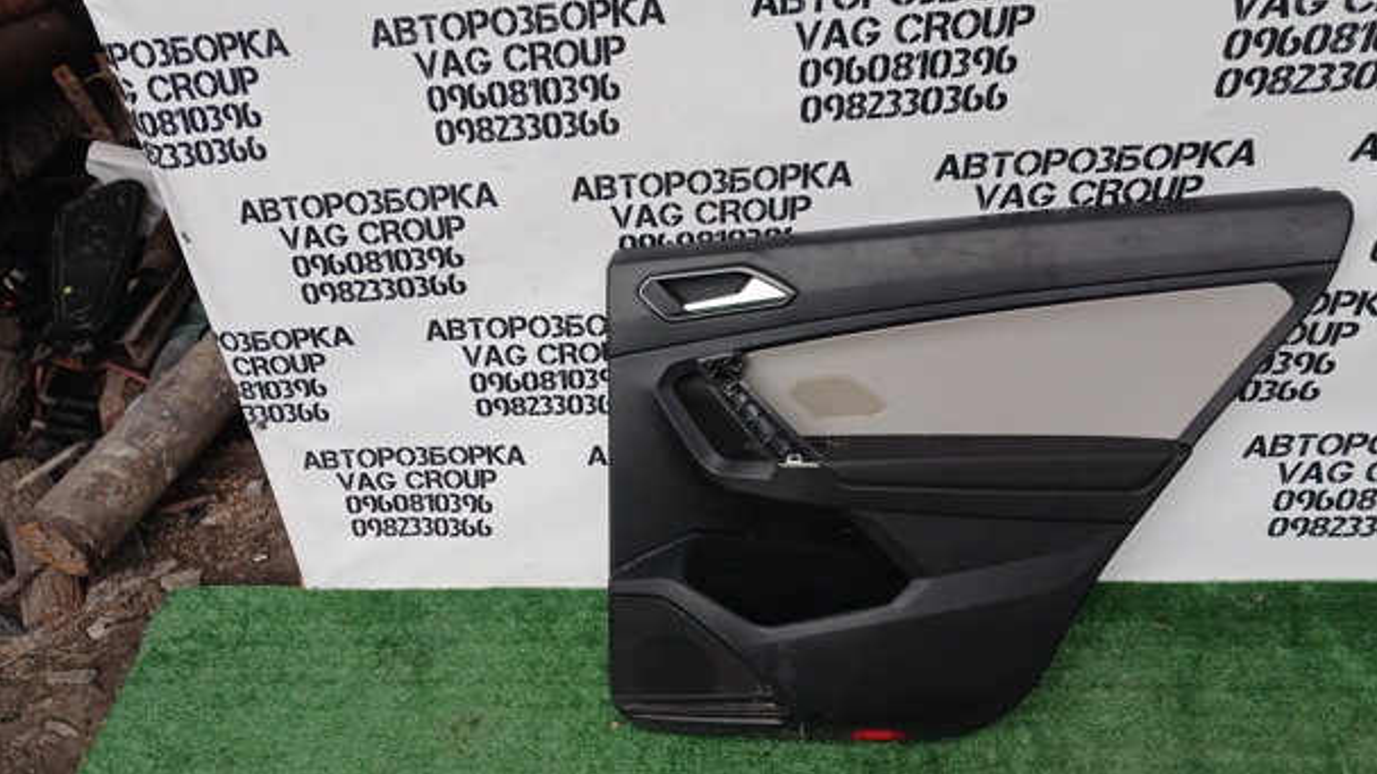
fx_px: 1132
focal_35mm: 31
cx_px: 706
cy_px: 412
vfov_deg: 37.7
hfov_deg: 62.6
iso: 64
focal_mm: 4
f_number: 1.8
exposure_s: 1/50
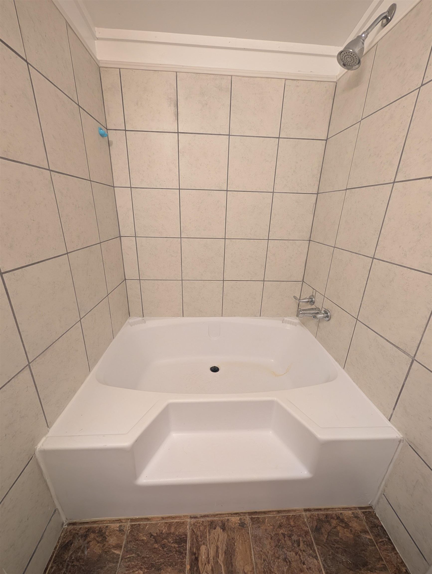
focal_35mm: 12
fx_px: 199
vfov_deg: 110.5
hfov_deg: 94.6
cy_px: 287
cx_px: 216
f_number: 1.7
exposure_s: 1/30
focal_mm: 2.02
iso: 83
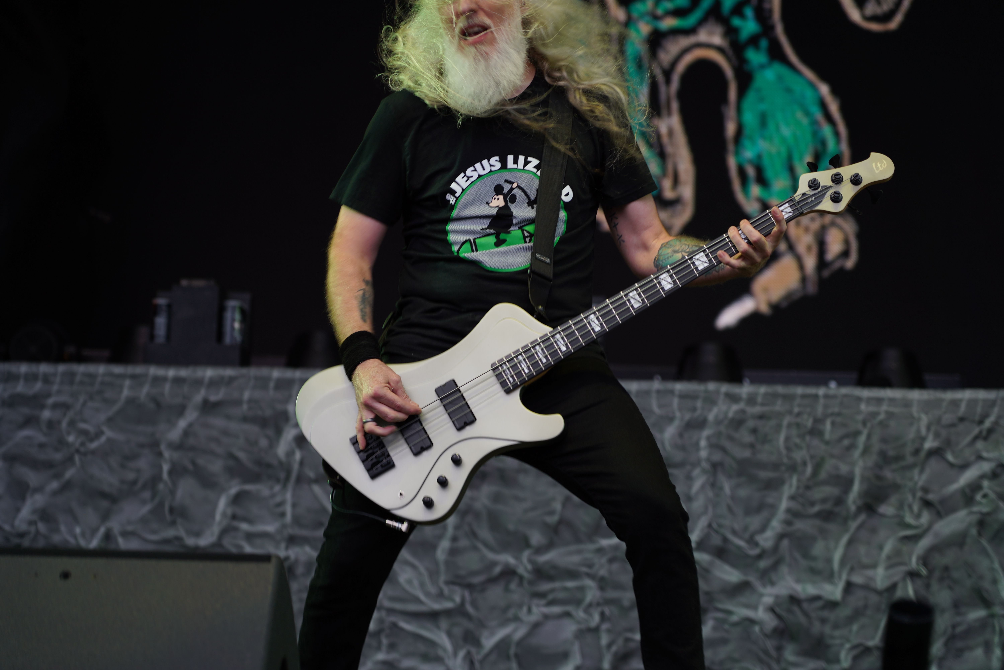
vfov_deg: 13.0
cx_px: 502
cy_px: 335
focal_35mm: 105
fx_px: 2928
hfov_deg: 19.5
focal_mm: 105
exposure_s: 1/125
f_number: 4
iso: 125
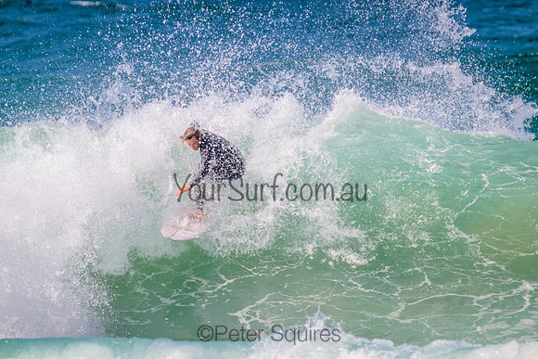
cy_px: 180
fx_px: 11958
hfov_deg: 2.6
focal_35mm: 800
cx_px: 269
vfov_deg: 1.7
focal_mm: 800
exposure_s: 1/2000
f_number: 11
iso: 1250
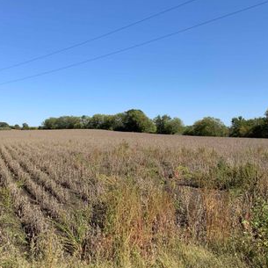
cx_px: 117
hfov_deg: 40.0
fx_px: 368
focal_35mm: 42
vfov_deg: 39.9
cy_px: 107
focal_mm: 3
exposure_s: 1/2227
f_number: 1.8
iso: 16
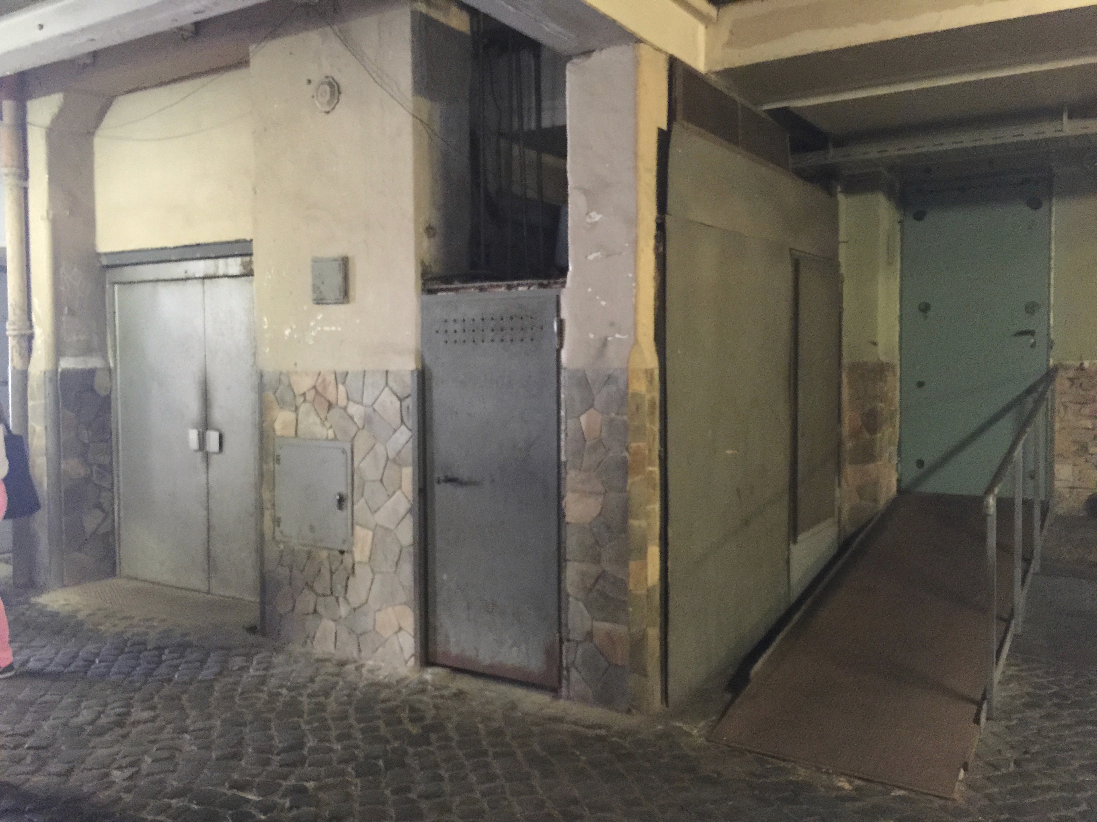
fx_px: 919
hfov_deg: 61.7
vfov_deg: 48.2
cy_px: 411
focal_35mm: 29
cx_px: 548
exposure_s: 1/4
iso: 100
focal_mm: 4.15
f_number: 2.2
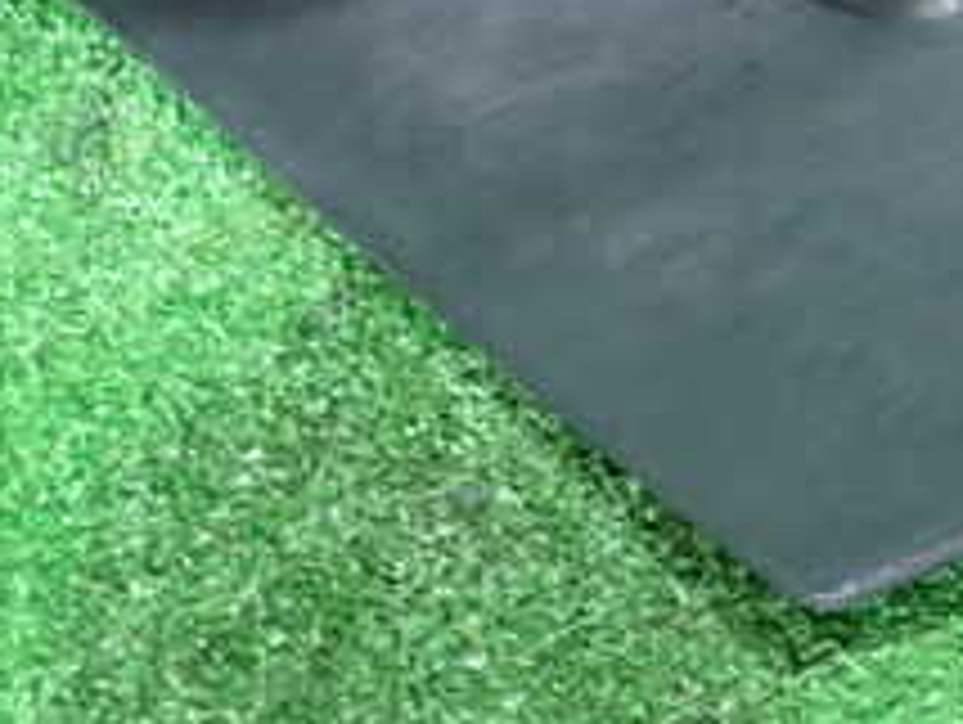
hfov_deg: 26.3
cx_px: 968
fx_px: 1950
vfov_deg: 20.1
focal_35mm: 70
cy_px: -85
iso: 400
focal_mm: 4.5
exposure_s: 1/30
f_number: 2
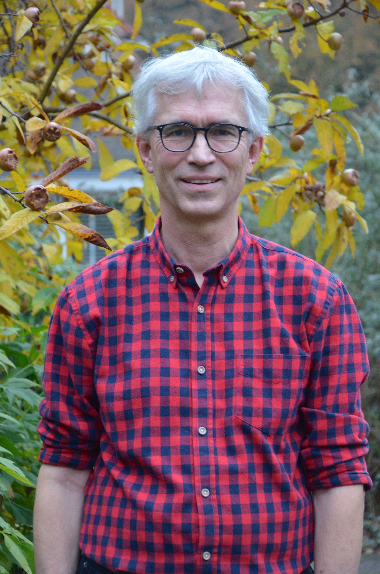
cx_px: 190
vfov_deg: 18.2
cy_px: 287
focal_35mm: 112
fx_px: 1789
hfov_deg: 12.1
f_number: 5.3
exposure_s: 1/25
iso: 2000
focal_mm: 75
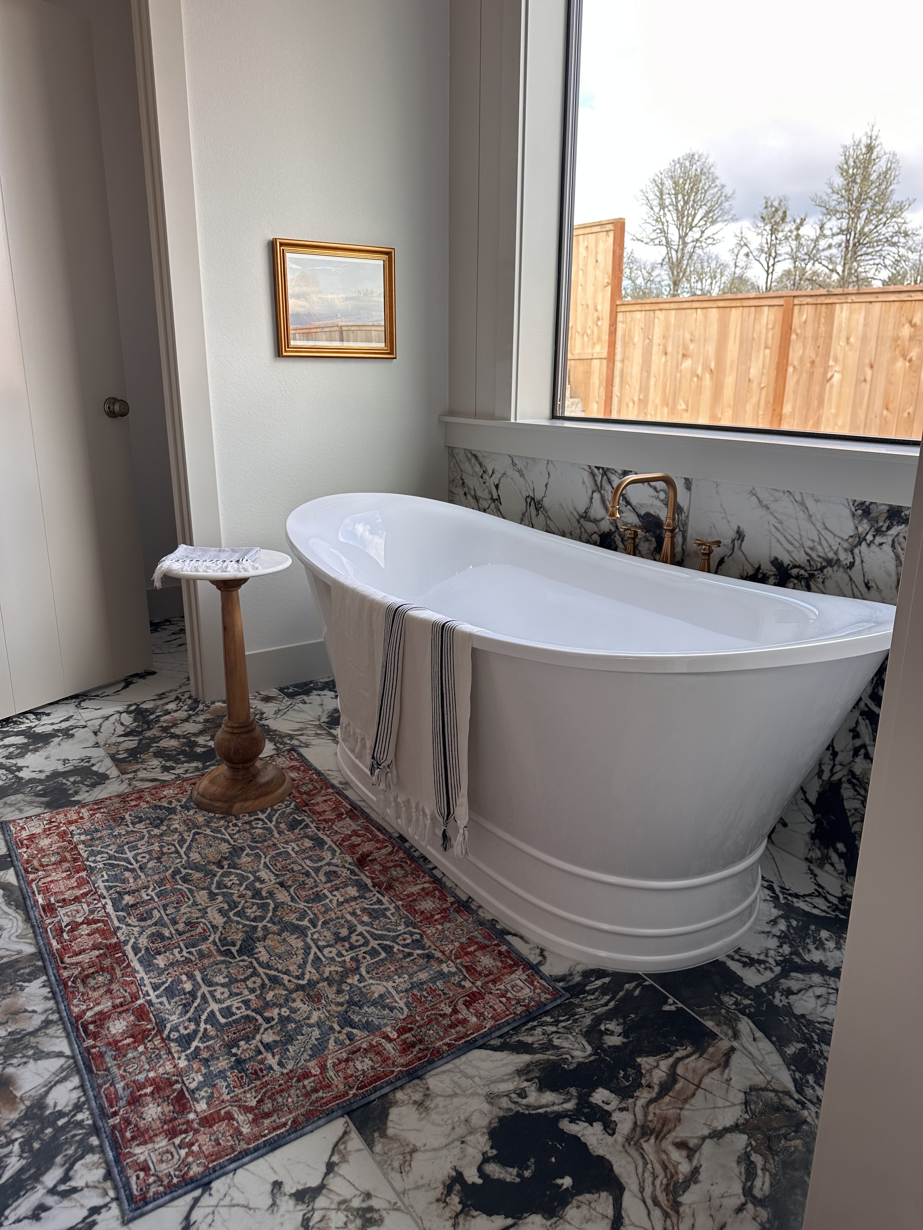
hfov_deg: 56.8
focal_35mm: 24
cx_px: 462
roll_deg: -0.2
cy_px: 615
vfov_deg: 71.6
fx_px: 853
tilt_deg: -16.1
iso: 80
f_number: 1.78
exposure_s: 1/269
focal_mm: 6.86
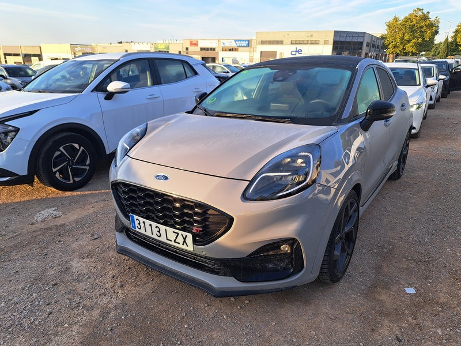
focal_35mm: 24
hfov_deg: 71.6
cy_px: 173
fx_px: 320
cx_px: 230
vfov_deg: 56.8
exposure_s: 1/232
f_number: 1.8
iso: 50
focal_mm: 5.23
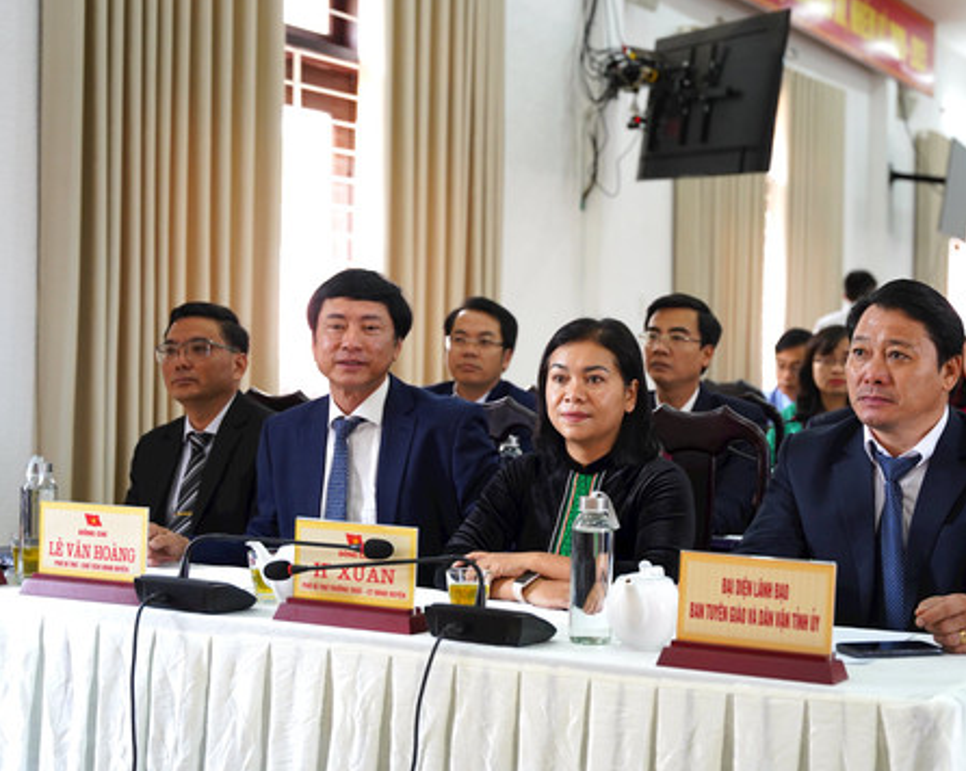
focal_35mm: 59
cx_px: 548
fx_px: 1673
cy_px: 386
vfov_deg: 26.0
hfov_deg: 32.2
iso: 1600
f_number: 3.2
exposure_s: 1/200
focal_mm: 51.5
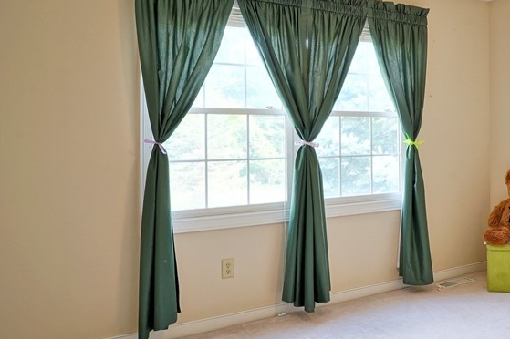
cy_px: 128
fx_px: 496
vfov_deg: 37.6
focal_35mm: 35
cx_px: 418
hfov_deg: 50.7
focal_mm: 18
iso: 1600
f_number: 8
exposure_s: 1/13
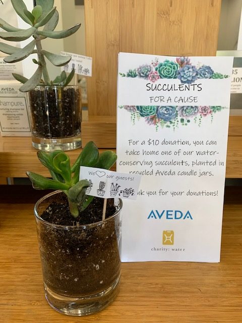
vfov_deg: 67.3
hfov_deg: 53.1
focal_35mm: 26
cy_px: 162
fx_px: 242
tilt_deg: -17.0
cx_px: 121
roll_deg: +0.1
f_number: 1.8
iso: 64
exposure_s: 1/120
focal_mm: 4.25
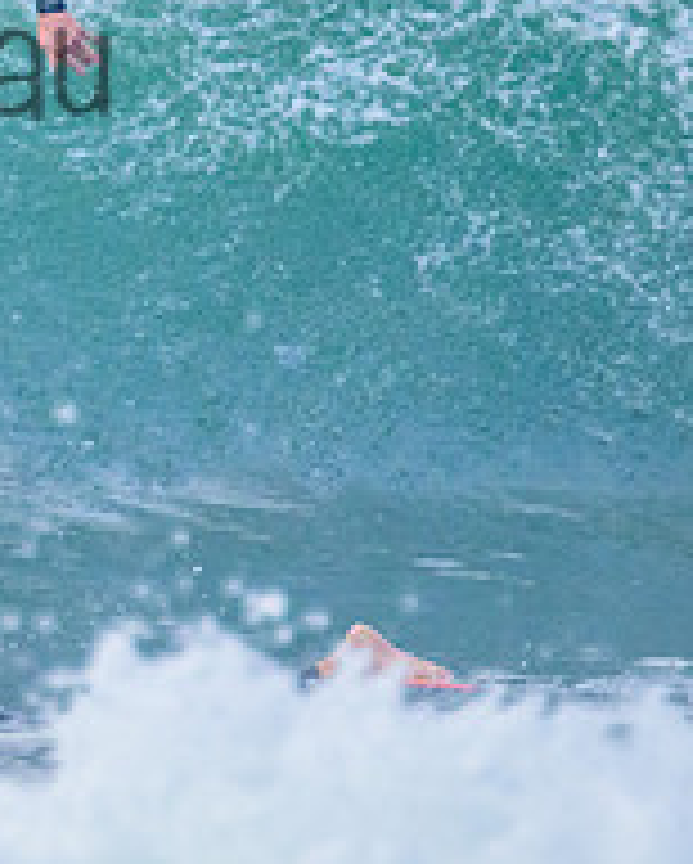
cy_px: 6
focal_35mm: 2478
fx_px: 63430
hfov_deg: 0.6
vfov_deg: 0.8
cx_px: -244
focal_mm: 800
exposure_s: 1/1250
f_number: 11
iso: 4000
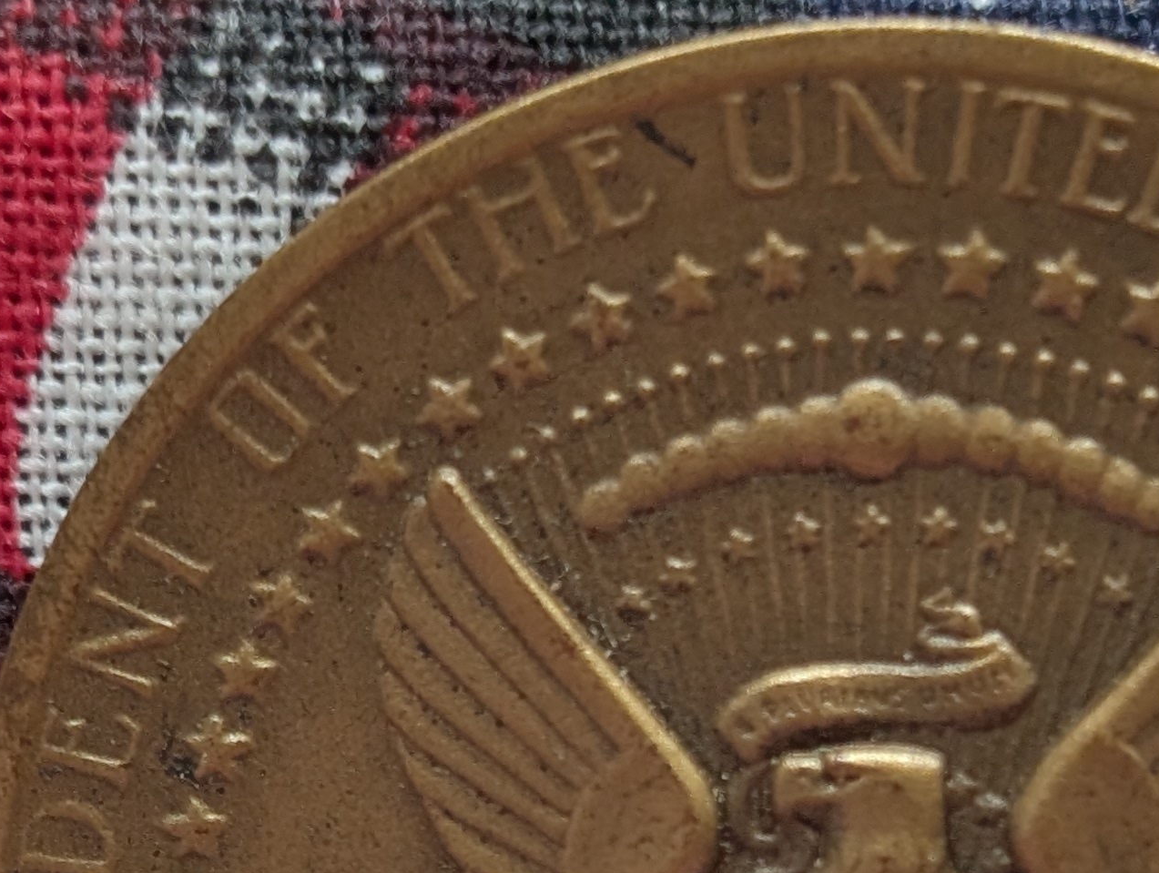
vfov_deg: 9.3
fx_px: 5265
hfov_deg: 12.6
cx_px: 432
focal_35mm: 157
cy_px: 1143
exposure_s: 1/76.8
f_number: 1.68
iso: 67
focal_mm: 6.9
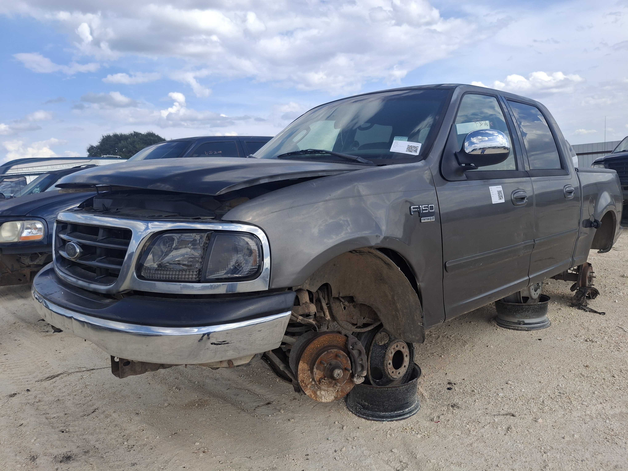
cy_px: 236
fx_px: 454
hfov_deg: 69.4
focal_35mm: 25
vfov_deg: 54.9
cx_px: 314
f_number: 1.8
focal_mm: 4.69
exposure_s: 1/1686
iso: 32
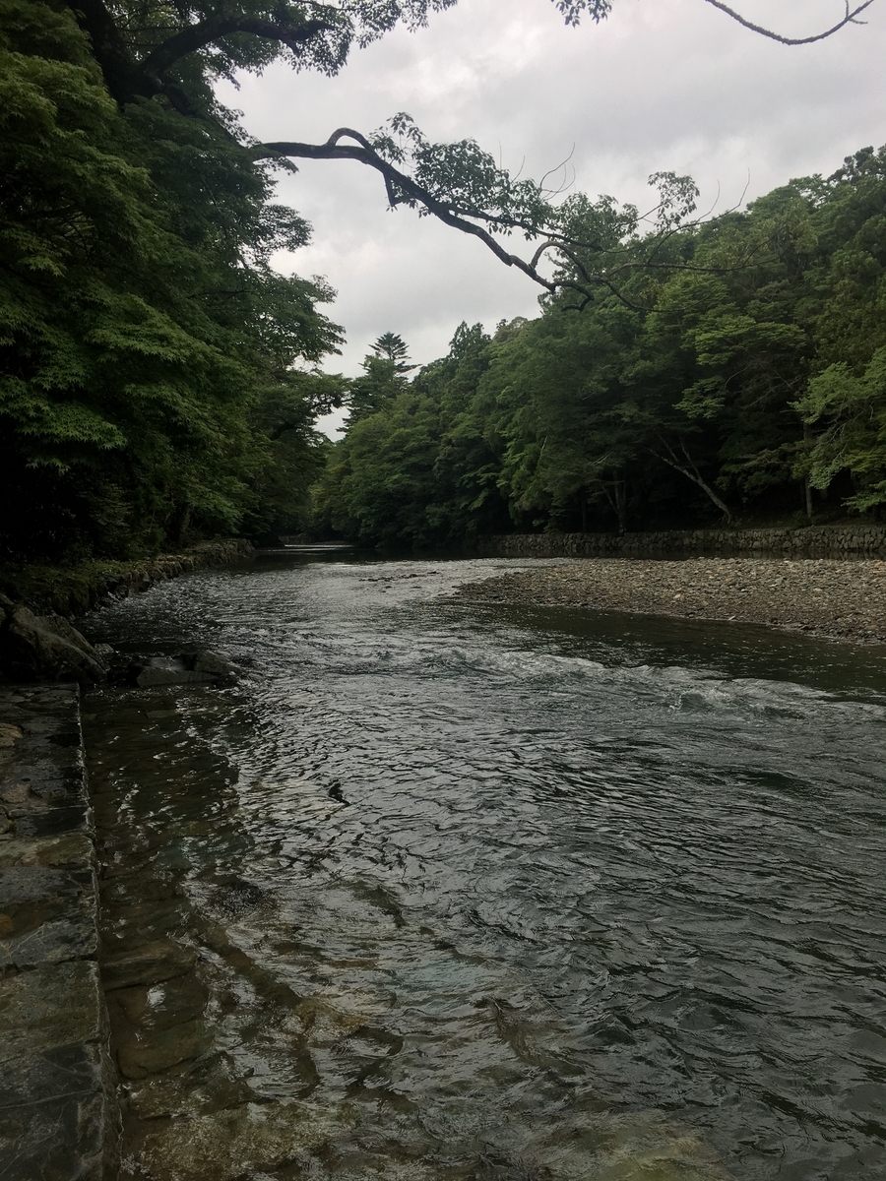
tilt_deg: -2.7
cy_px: 590
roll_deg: +1.6
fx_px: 990
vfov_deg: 61.7
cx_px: 443
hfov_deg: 48.2
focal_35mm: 29
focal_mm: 4.15
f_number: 2.2
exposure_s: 1/316
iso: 25
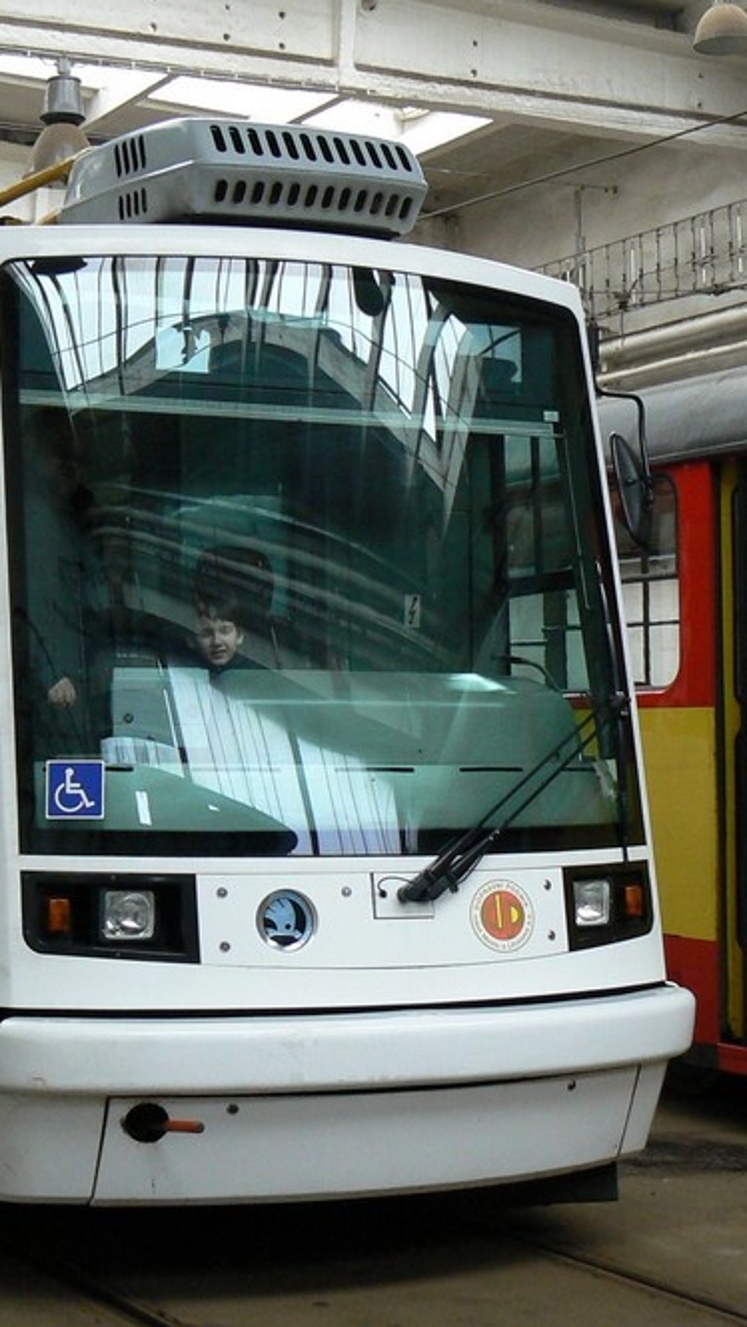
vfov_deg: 33.8
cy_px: 655
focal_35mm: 62
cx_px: 130
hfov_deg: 19.2
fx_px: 2181
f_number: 2.8
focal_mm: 7
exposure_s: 1/100
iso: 200
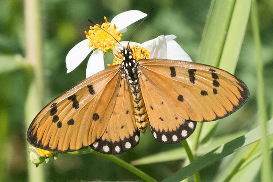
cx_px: 145
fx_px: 5710
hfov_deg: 2.7
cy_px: 124
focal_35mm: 753
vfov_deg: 1.8
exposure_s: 1/1000
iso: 800
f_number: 11
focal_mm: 150
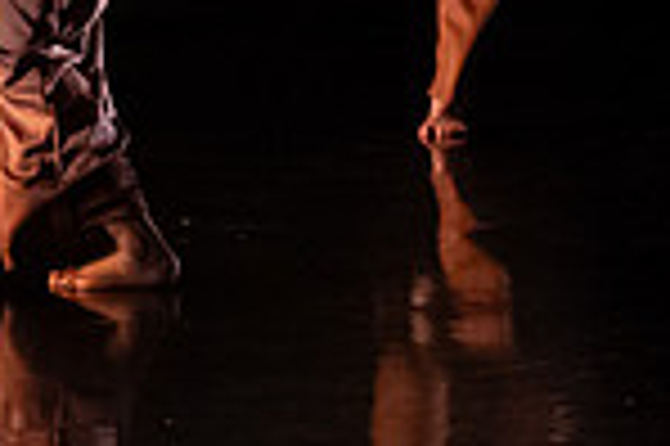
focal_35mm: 359
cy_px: -340
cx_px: 64
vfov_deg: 3.8
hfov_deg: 5.7
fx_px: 6674
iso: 4000
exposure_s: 1/400
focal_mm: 75
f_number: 4
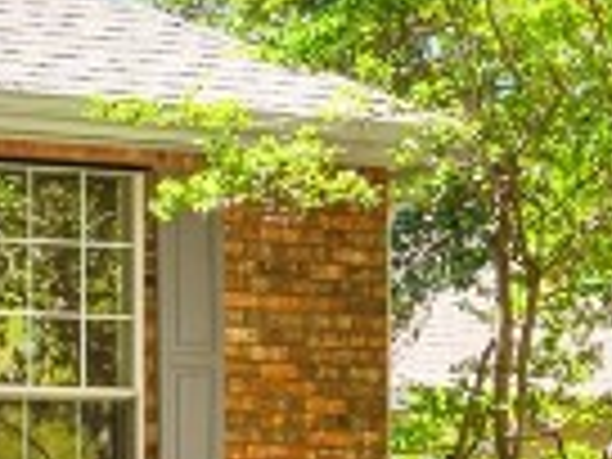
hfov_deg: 11.3
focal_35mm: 130
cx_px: -1053
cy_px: 670
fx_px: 2298
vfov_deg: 11.0
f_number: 7.1
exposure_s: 1/60
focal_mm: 16
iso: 100
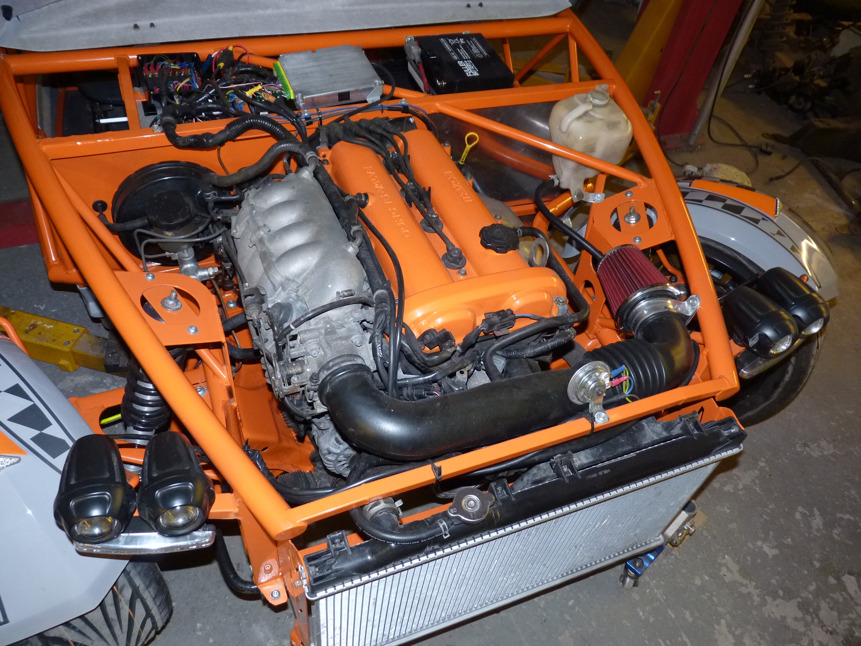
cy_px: 323
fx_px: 672
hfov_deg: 65.3
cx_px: 430
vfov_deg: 51.4
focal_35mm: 27
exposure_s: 1/8
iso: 200
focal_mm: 4.8
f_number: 2.8
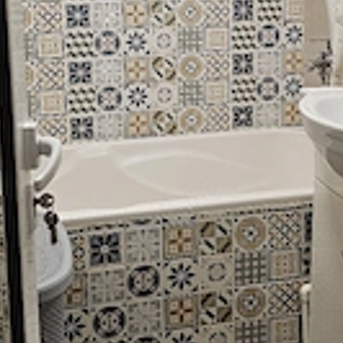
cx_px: 191
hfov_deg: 28.1
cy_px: 67
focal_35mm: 61
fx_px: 684
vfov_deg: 27.6
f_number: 1.7
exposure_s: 1/101
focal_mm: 6.3
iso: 250
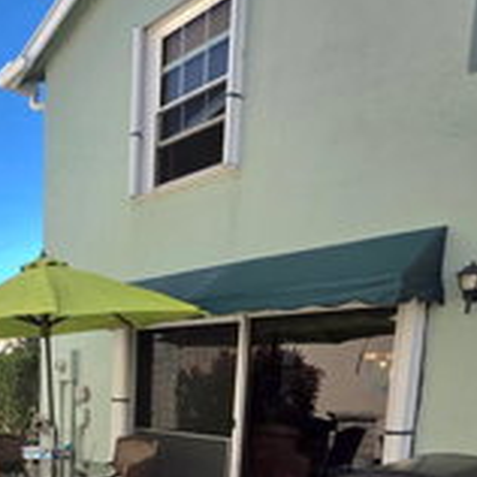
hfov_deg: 41.2
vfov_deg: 47.0
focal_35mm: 31
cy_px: 435
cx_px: -56
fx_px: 483
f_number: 1.9
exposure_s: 1/2500
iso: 40
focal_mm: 2.2
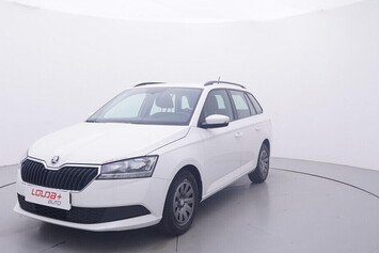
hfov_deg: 54.7
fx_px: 366
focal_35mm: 35
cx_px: 184
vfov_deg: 38.1
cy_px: 122
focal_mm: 15
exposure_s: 1/80
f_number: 5
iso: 200
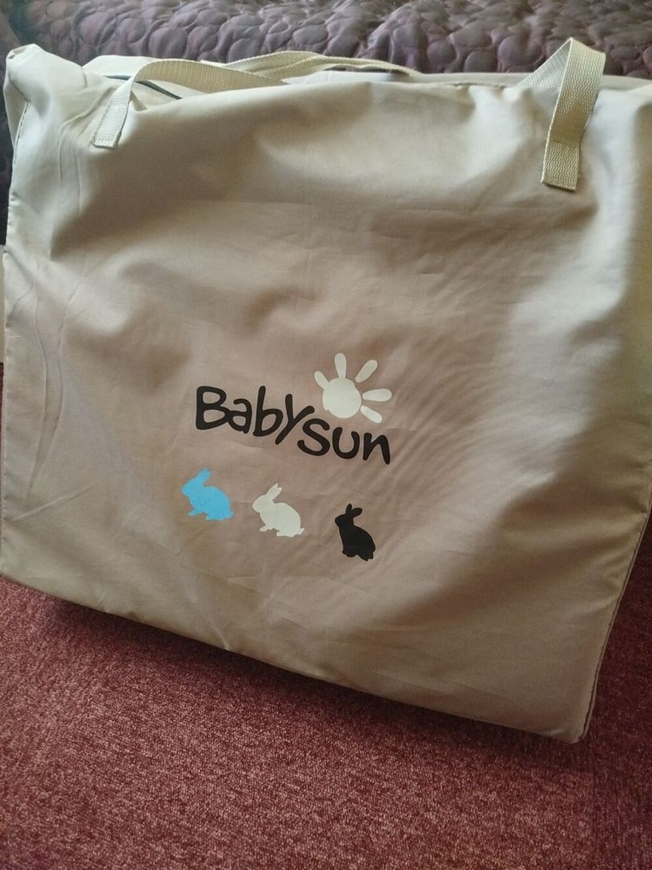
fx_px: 603
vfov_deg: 71.6
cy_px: 435
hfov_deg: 56.8
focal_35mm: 24
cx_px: 326
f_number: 1.7
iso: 800
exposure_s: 1/17
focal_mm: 5.31
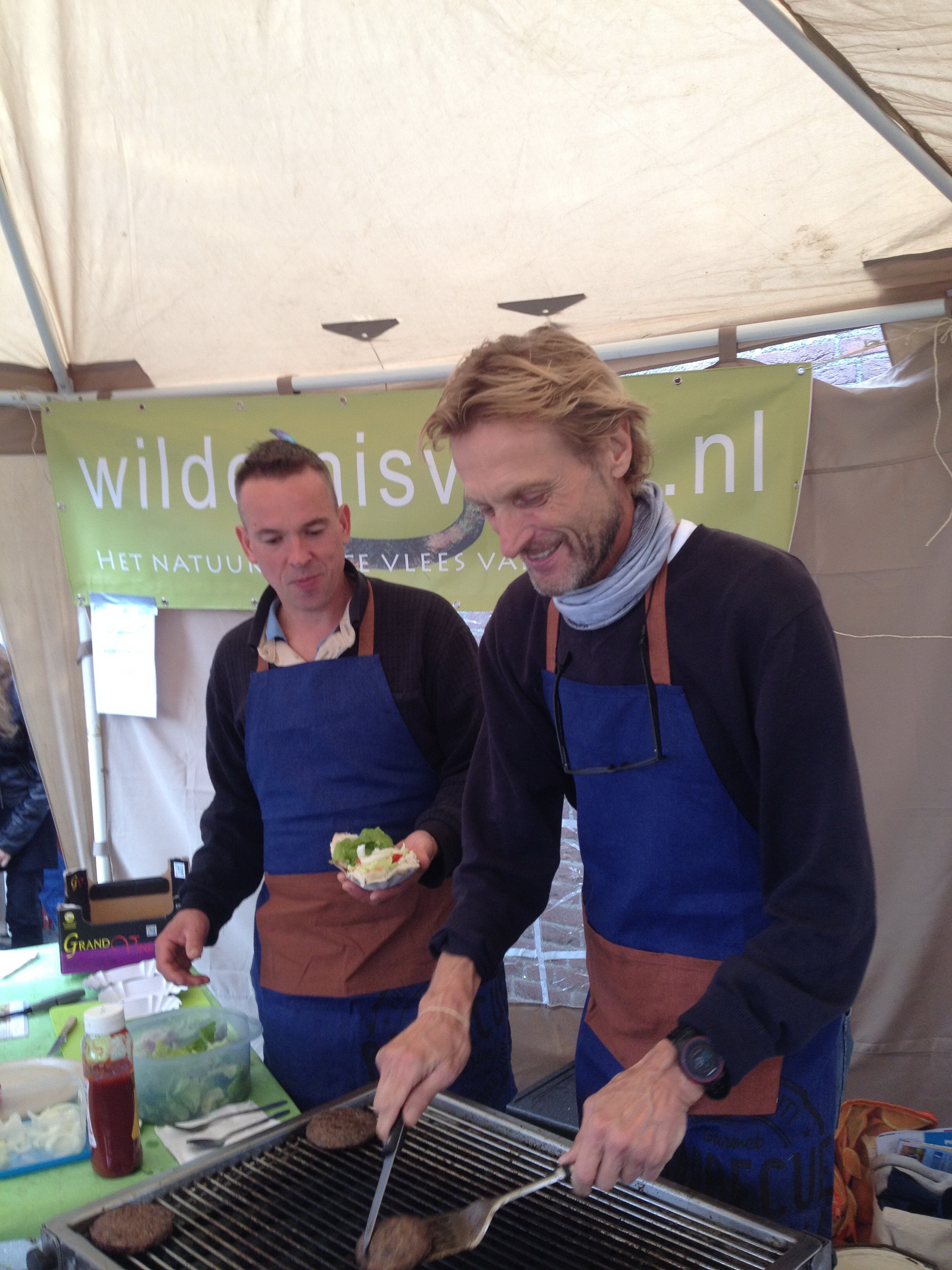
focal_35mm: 35
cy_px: 635
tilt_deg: +1.7
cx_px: 476
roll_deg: +2.2
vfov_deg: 52.6
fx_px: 1283
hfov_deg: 40.7
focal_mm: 4.28
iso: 64
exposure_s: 1/120
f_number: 2.4
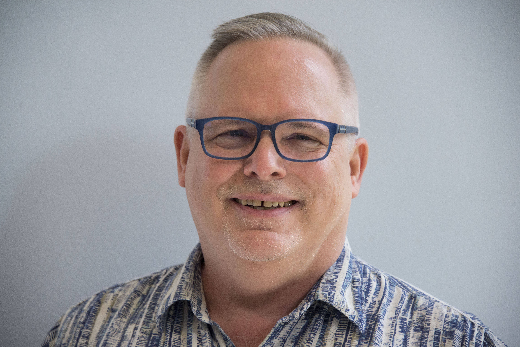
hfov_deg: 11.4
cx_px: 260
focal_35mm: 180
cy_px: 174
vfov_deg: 7.6
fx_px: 2601
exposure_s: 1/200
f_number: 5.6
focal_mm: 180
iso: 2500
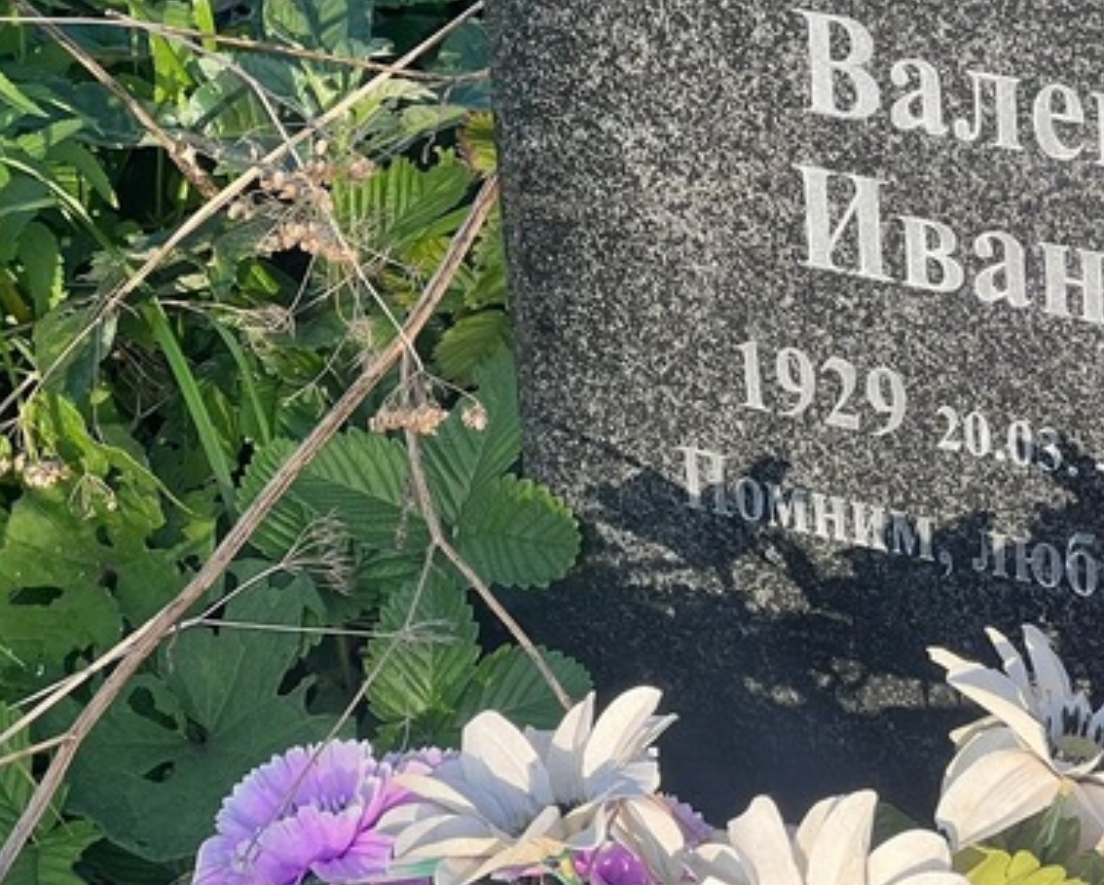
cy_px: 286
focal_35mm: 159
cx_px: 1037
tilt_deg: -32.5
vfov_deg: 9.7
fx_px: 5199
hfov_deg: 12.0
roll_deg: +2.1
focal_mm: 9
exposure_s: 1/166
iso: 32
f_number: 2.8
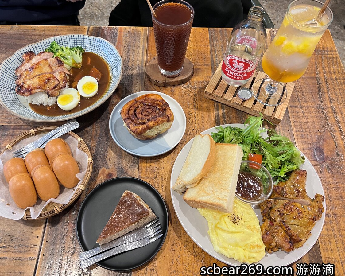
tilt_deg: -60.7
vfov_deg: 51.5
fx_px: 286
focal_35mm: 28
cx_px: 159
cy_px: 137
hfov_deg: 62.1
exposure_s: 1/60
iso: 400
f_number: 1.5
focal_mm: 5.7
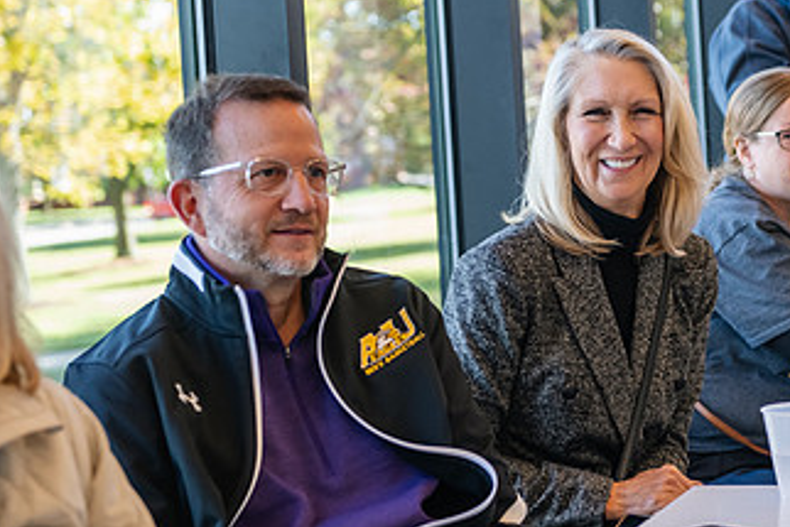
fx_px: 2173
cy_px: 126
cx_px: 608
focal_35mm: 99
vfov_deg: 13.8
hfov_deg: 20.4
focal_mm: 55
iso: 1000
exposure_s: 1/400
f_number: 3.2
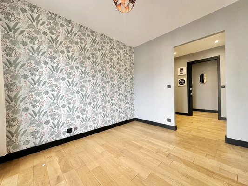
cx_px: 124
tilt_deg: -0.2
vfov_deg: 85.7
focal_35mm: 14
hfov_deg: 102.1
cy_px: 93
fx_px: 100
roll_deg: +1.2
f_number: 2.2
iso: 125
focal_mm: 2.22
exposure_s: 1/99
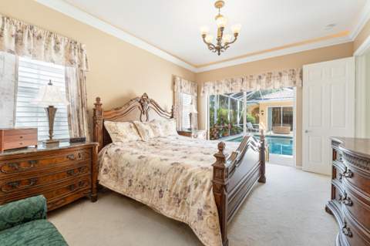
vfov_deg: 81.1
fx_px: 144
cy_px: 123
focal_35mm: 14
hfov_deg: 104.3
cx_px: 185
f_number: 9
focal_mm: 14
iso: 250
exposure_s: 1/8
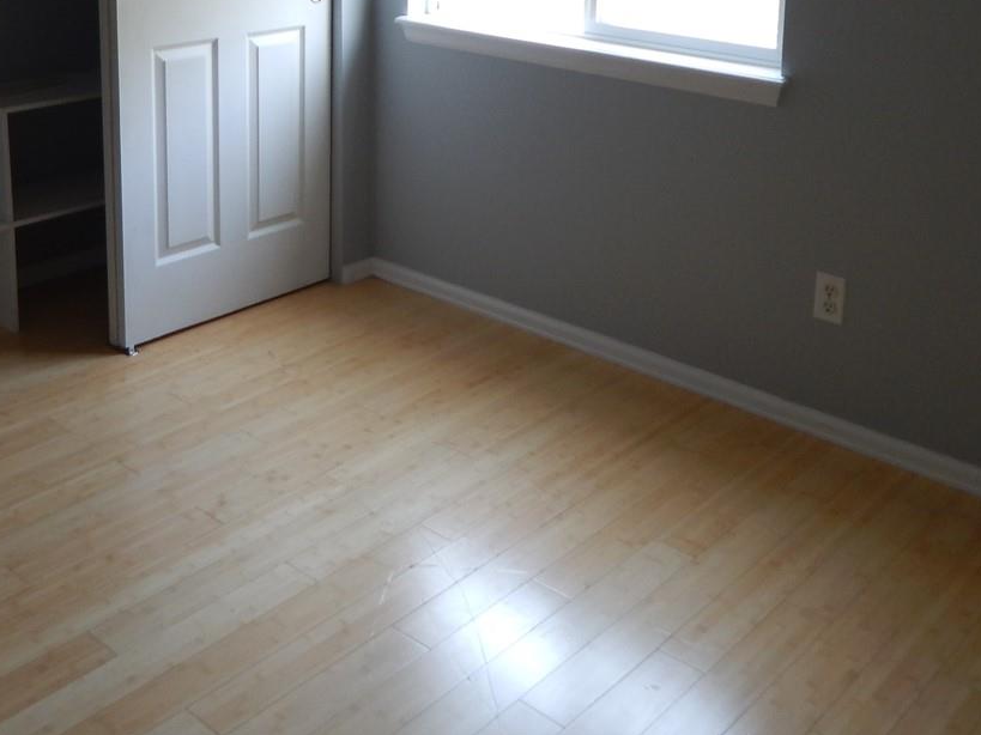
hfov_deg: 43.6
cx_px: 393
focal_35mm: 43
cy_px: 59
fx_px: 1218
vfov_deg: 31.8
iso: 125
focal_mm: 4
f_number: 3
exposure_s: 1/30
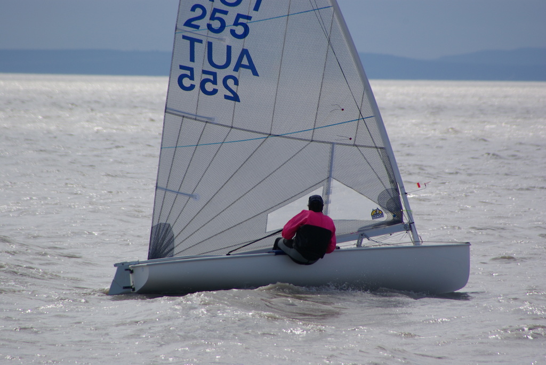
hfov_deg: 4.6
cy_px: 182
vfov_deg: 3.1
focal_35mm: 450
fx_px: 6832
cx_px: 273
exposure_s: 1/350
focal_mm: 300
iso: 100
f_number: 8
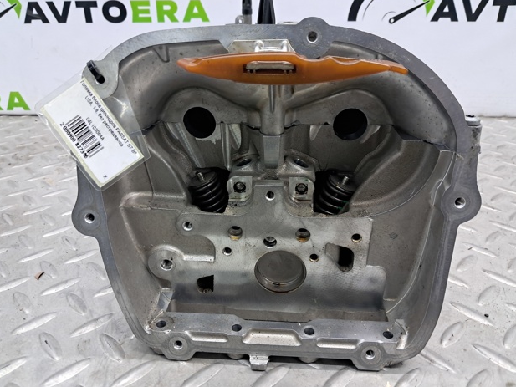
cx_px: 256
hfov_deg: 63.4
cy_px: 190
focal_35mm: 28
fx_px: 417
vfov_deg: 49.8
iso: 160
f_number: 1.8
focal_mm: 4
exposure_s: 1/50
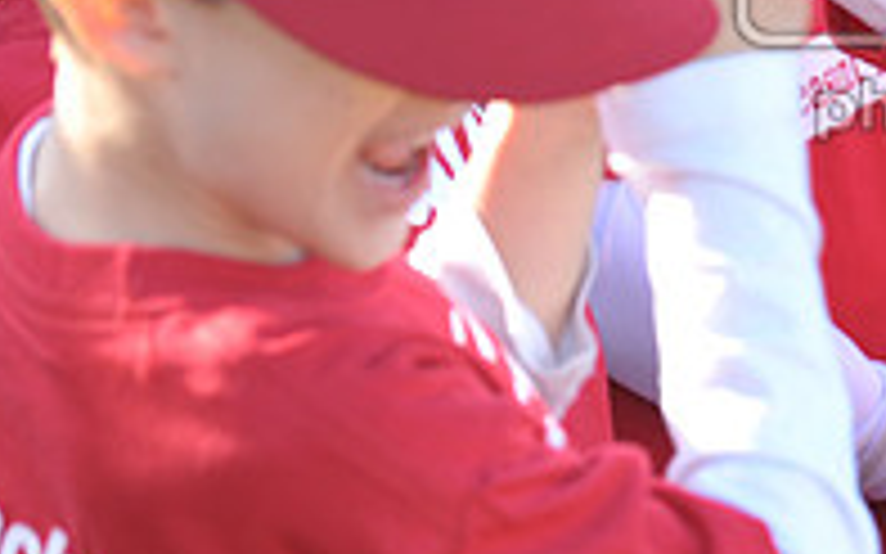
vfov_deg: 2.3
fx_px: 13760
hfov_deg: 3.7
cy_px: -59
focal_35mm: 570
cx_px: 1273
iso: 400
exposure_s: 1/160
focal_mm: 190
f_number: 7.1
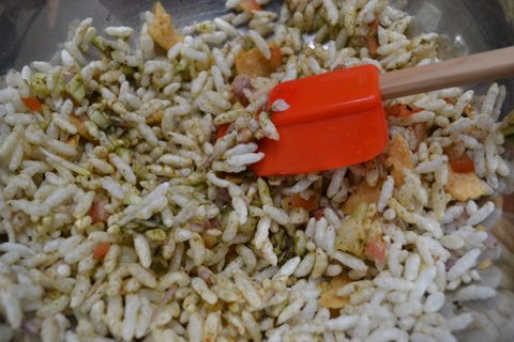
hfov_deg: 45.0
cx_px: 257
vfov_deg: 30.8
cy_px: 171
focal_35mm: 44
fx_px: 621
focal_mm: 29
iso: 720
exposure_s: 1/60
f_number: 4.5
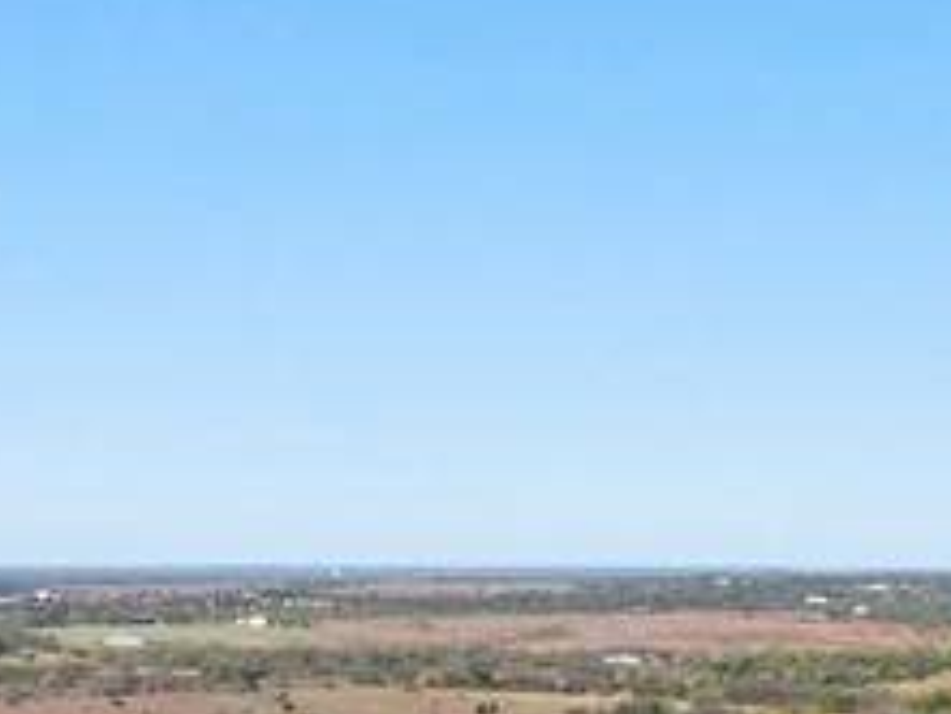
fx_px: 3051
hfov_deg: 17.7
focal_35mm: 111
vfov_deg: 12.6
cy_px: 1136
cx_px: 654
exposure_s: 1/2500
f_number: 2.8
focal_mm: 12.29
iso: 110
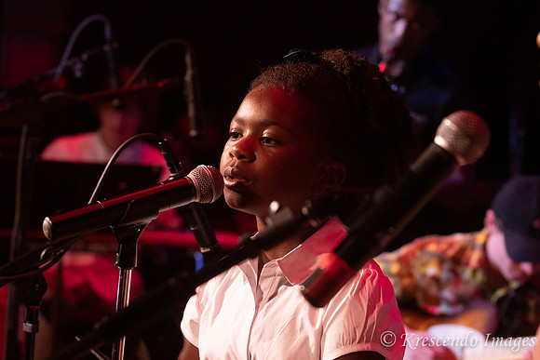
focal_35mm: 123
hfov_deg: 16.6
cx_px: 270
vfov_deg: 11.2
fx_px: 1845
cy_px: 180
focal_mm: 82
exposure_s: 1/200
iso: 3200
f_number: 4
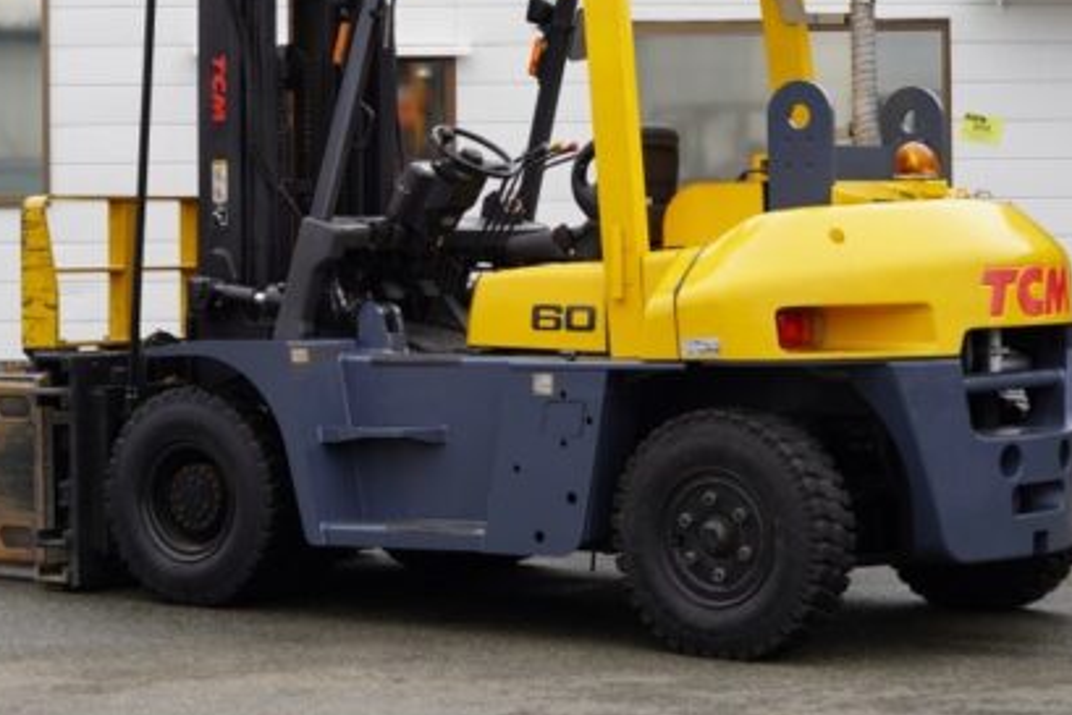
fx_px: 3277
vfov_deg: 12.4
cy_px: 194
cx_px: 414
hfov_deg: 18.6
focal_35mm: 110
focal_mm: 50
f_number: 6.3
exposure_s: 1/125
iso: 100
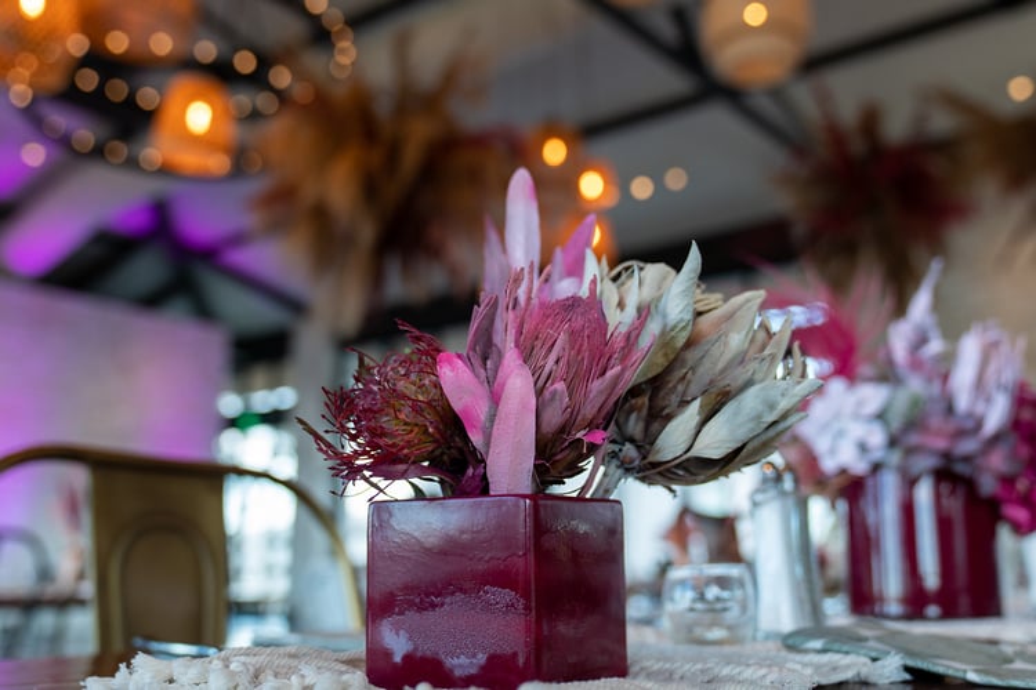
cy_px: 345
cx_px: 518
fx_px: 892
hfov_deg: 60.3
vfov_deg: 42.3
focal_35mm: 31
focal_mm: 31
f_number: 2.8
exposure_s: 1/250
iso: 640
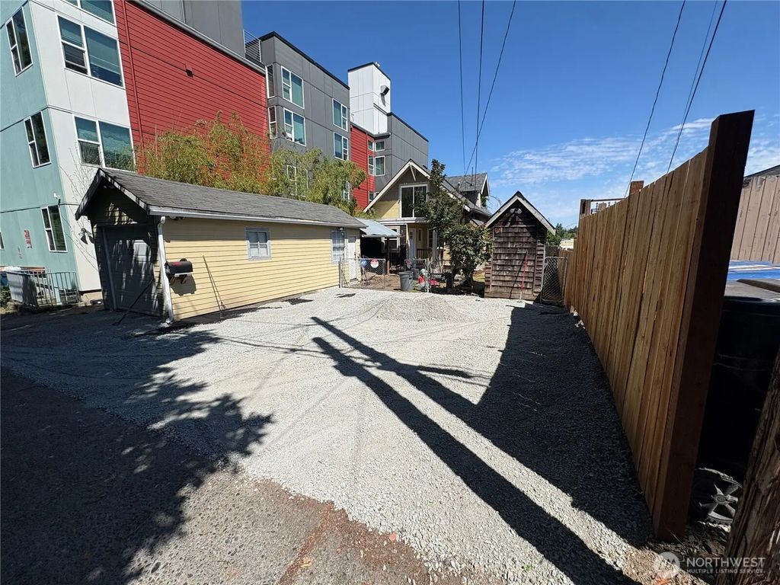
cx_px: 390
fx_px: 315
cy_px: 292
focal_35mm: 14
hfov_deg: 102.1
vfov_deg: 85.7
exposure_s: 1/2494
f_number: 2.2
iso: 50
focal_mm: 2.22
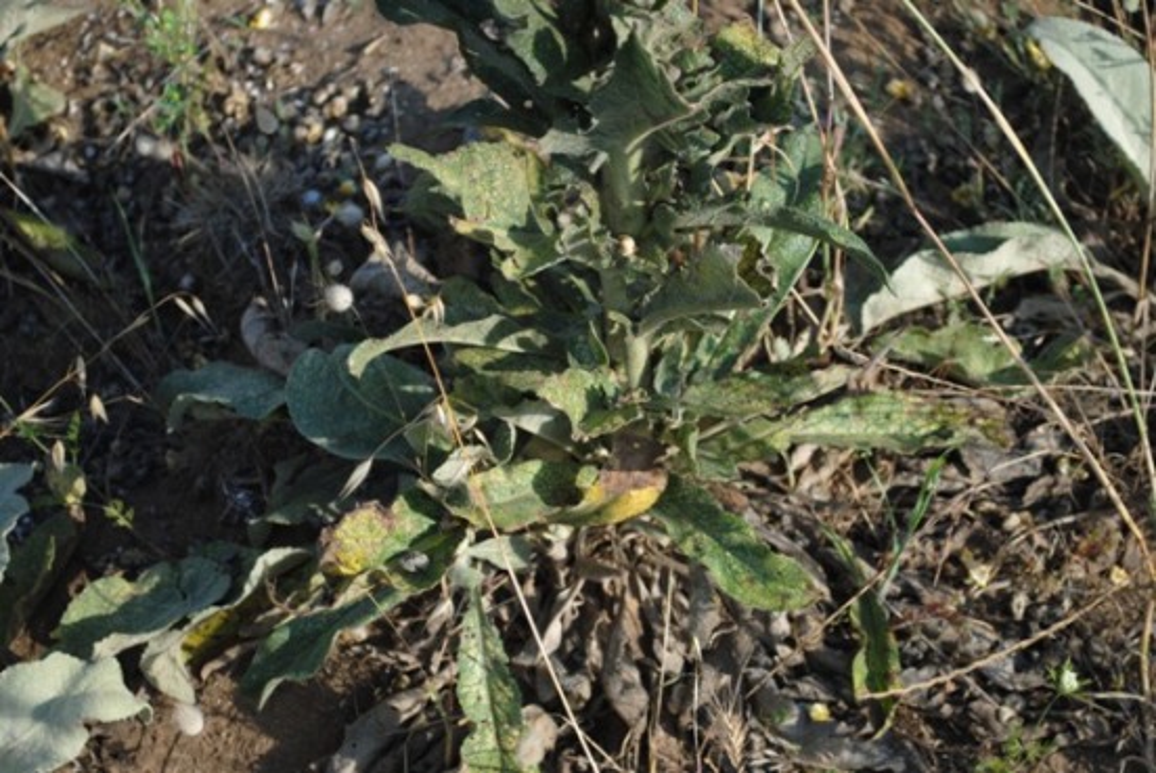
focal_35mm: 75
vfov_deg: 18.2
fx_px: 2410
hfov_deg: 27.0
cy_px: 386
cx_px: 578
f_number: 5.6
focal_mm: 50
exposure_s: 1/1000
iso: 400
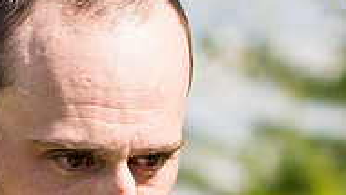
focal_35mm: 406
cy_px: 347
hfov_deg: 5.3
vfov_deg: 3.0
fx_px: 3726
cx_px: 153
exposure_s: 1/3200
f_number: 2.8
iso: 250
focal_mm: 85
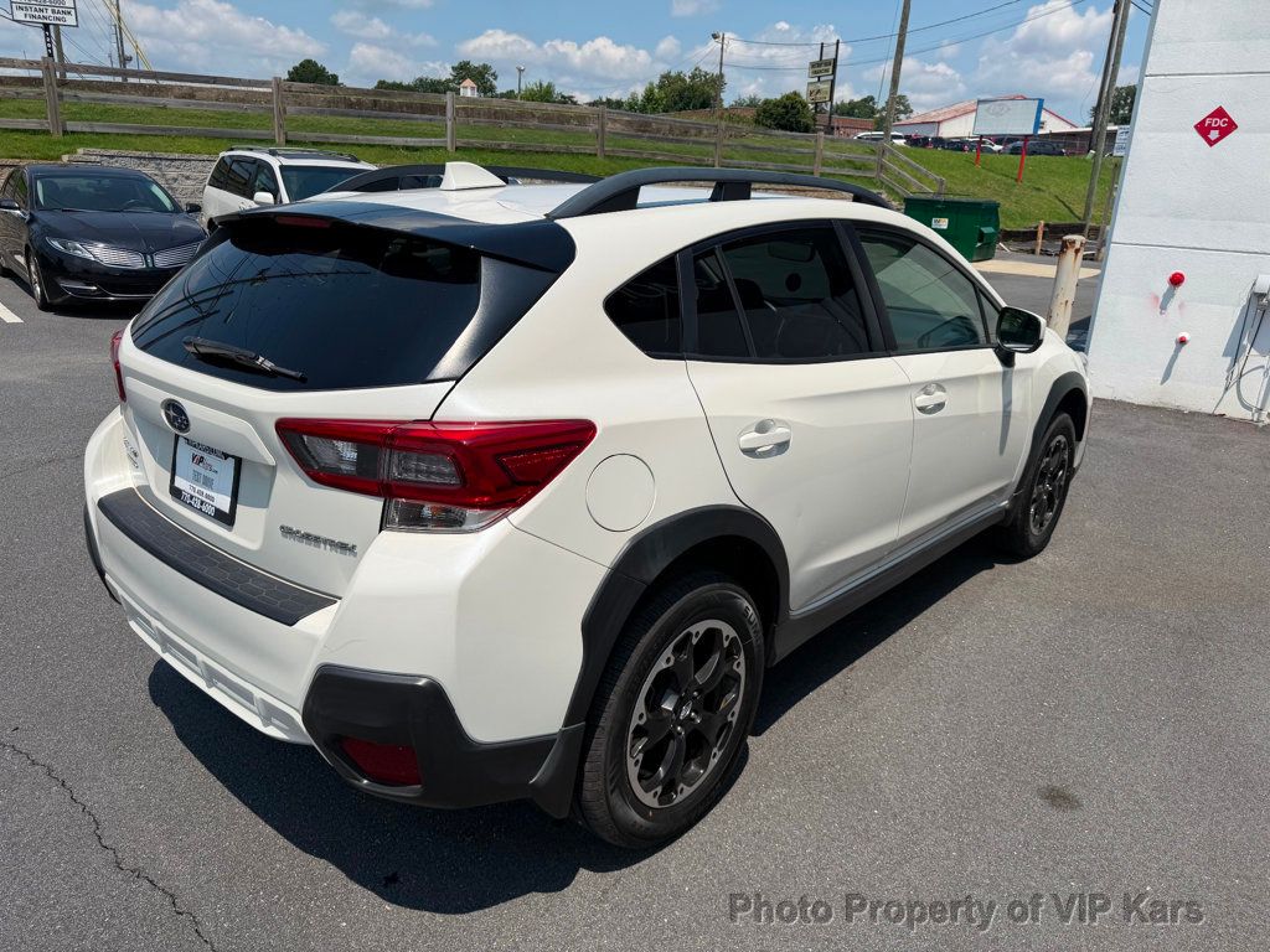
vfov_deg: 56.8
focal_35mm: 24
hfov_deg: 71.6
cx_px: 635
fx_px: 881
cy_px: 476
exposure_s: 1/7353
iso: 80
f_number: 1.78
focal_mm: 6.76
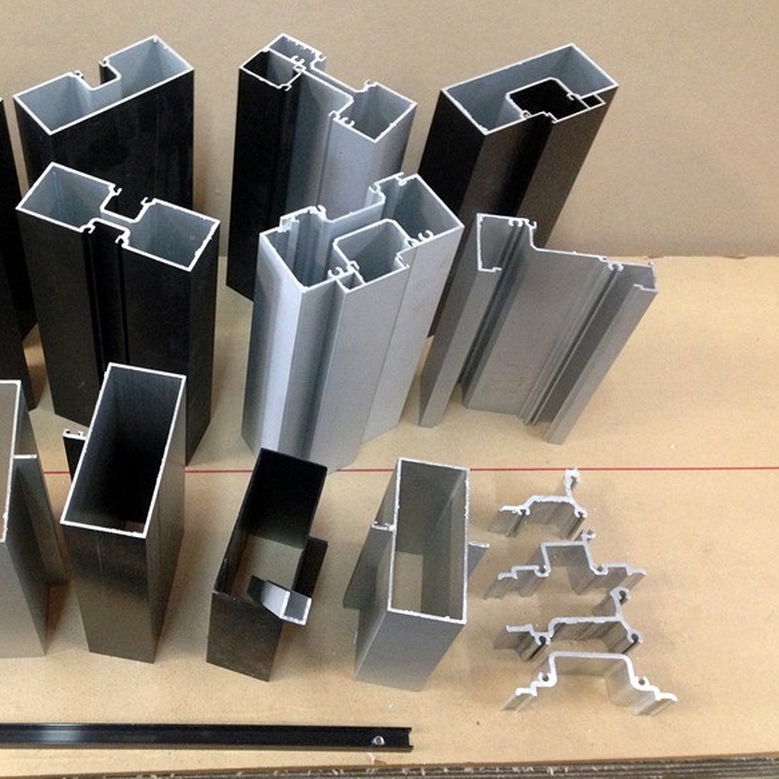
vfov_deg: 41.9
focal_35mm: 40
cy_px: 381
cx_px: 251
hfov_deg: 41.3
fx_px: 1018
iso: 400
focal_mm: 4.12
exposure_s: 1/20
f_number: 2.4
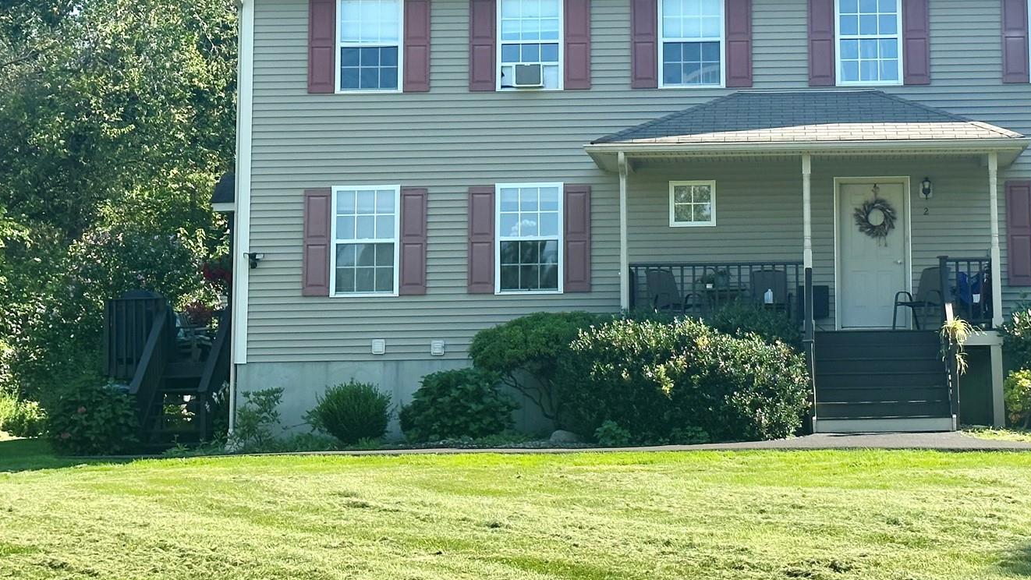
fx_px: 2215
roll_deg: +0.4
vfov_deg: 14.9
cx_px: 774
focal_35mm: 81
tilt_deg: +8.0
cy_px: 137
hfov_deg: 25.9
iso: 64
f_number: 1.78
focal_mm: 6.86
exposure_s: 1/1751
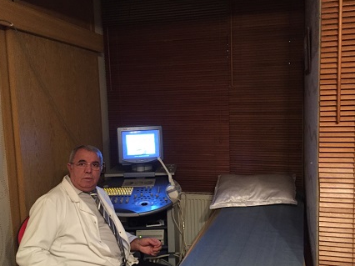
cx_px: 191
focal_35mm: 34
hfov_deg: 53.9
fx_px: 348
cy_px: 146
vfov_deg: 41.7
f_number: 2.2
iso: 500
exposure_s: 1/17
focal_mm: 4.15
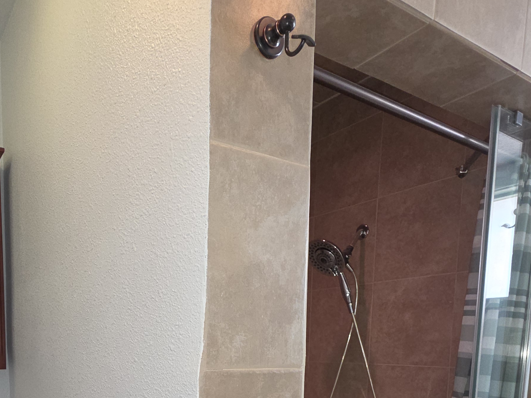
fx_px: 445
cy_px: 406
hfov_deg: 60.2
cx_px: 177
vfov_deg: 41.4
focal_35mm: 29
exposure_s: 1/60
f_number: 1.9
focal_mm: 2.2
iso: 100
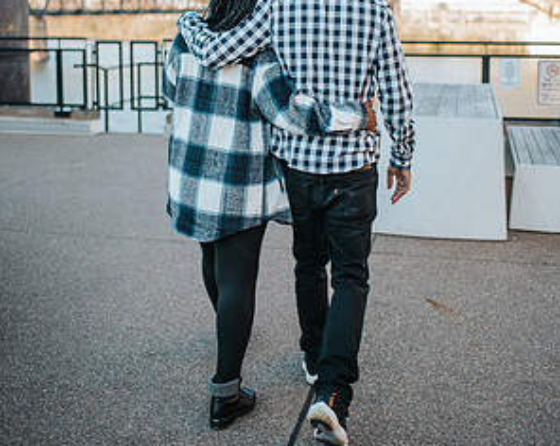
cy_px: 70
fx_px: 828
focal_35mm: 50
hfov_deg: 37.4
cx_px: 280
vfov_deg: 29.3
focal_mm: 35
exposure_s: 1/640
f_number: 1.8
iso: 100
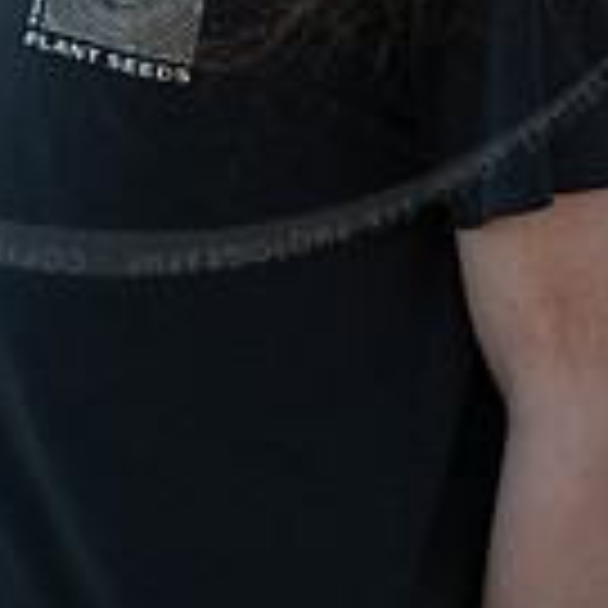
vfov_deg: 4.8
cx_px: 77
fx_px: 7174
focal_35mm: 361
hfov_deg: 4.8
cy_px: -311
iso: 80
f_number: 1.2
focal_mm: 85
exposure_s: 1/1250
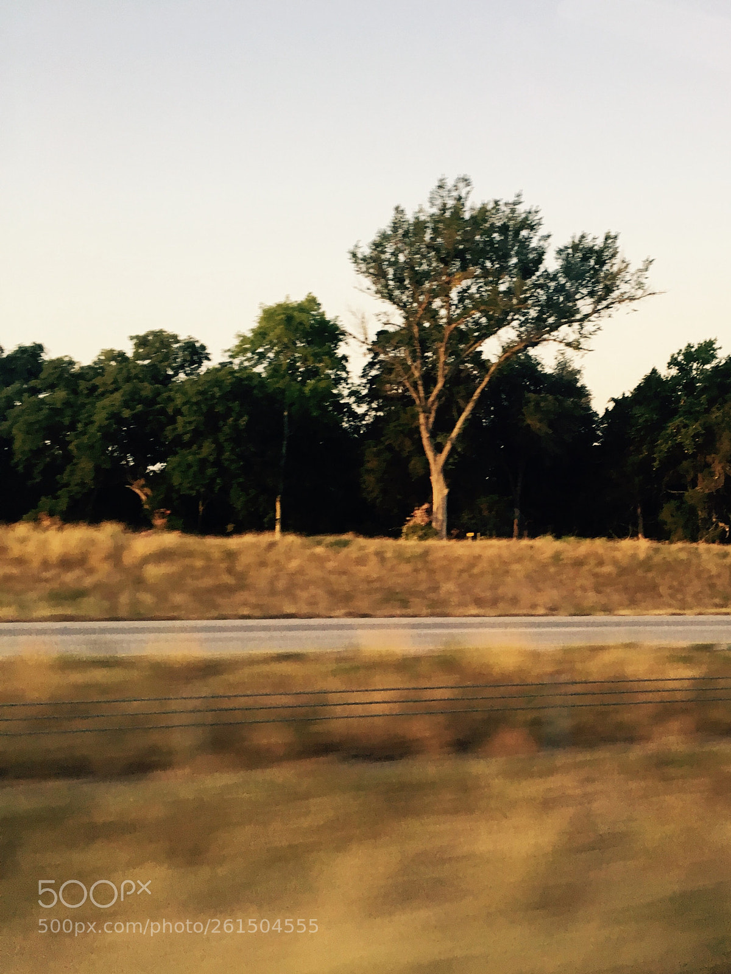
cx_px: 366
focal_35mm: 29
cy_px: 487
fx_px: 817
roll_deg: +0.9
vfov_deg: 61.7
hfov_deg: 48.2
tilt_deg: +3.4
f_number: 2.2
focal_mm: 4.15
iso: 25
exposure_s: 1/30
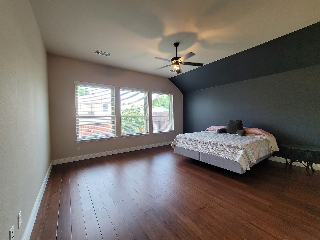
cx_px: 160
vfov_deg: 89.9
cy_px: 120
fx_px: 120
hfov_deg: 106.2
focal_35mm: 13
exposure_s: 1/60
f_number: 2.2
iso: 160
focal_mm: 2.2
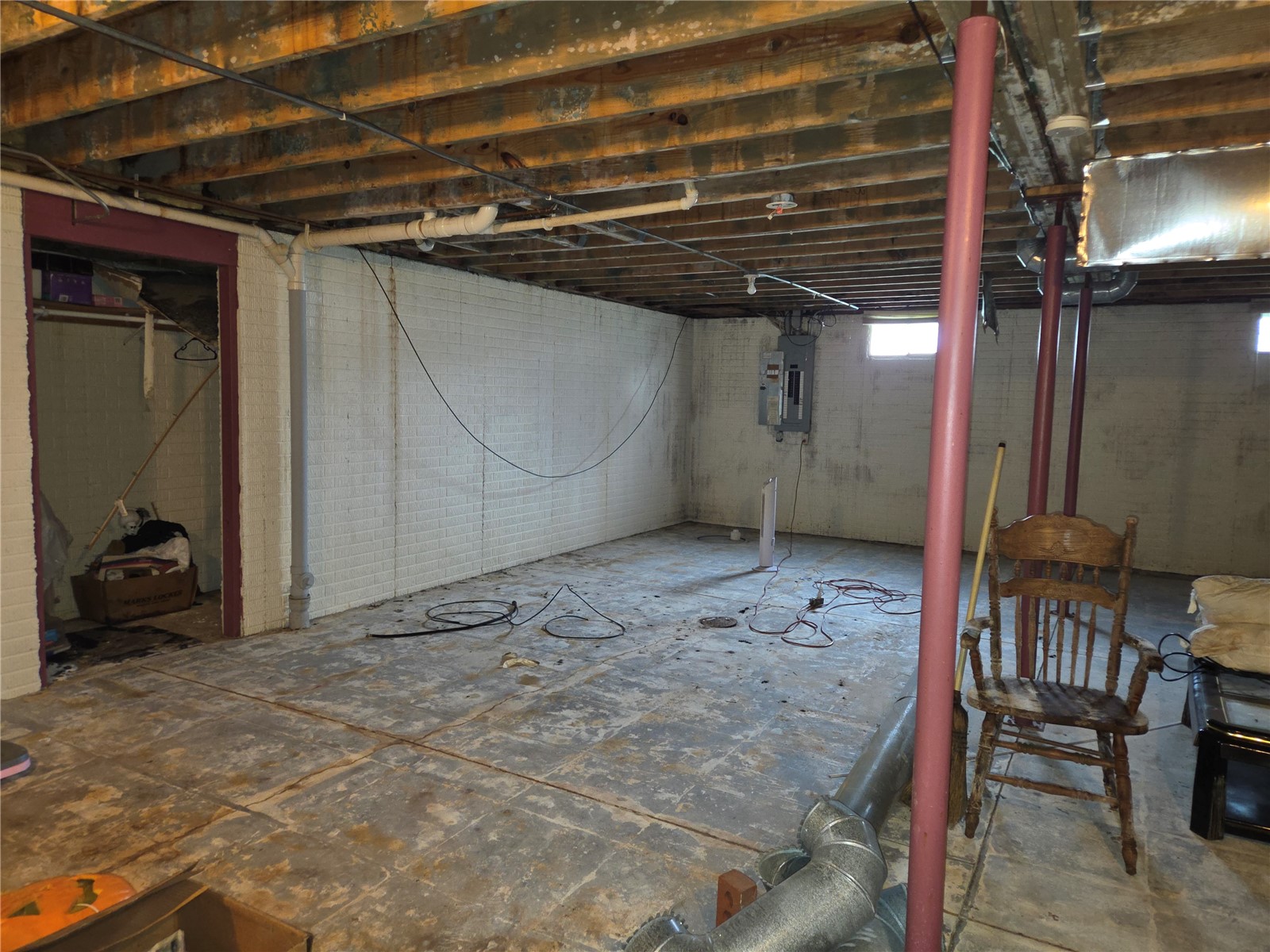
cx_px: 635
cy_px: 476
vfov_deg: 58.9
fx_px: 844
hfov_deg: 73.9
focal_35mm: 23
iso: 250
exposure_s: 1/12
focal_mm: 5.4
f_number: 1.8
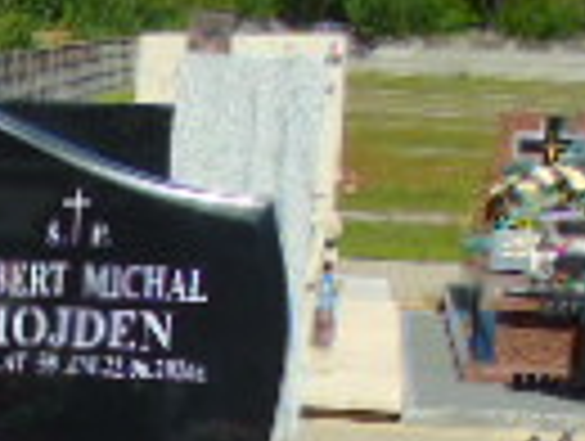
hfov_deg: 14.8
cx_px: -297
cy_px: 778
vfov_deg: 11.3
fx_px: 2083
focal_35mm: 123
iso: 80
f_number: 3.4
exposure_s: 1/1000
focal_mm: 4.4
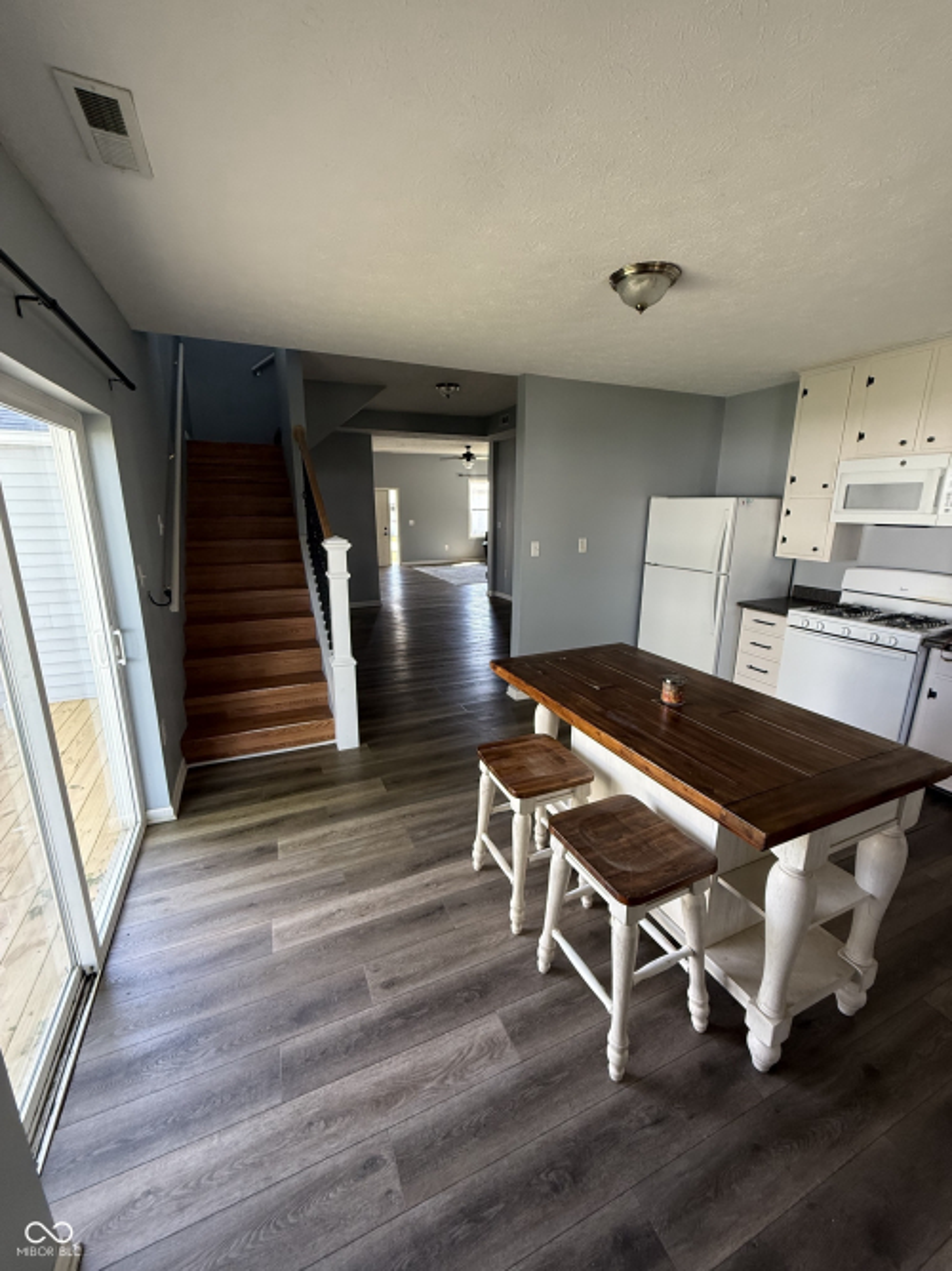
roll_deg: -0.7
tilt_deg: -13.1
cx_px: 476
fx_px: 514
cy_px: 636
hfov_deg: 85.7
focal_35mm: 14
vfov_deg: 102.1
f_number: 2.2
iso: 250
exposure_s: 1/99
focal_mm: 2.22
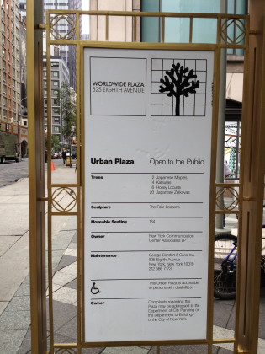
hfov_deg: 40.7
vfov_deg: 52.6
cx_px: 132
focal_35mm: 35
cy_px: 177
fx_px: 357
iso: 64
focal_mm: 4.28
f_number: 2.4
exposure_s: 1/237
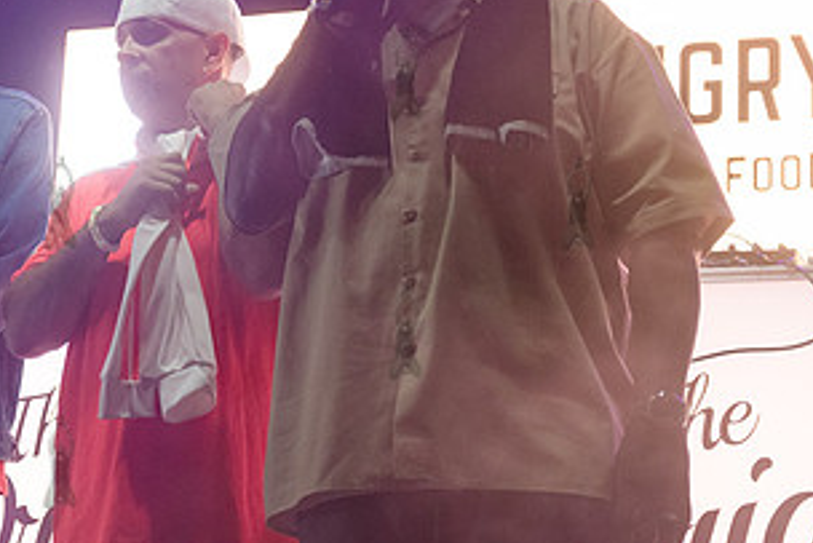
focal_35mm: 105
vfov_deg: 13.0
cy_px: 202
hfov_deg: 19.1
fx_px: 2372
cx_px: 59
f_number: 2.8
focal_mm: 55
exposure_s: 1/400
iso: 3200
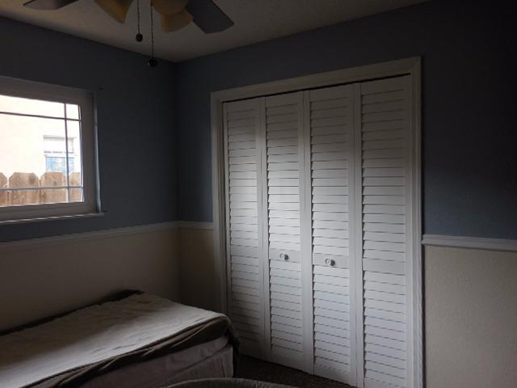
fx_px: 418
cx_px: 258
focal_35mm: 28
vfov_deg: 49.7
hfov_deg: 63.4
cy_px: 194
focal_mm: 5
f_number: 3.5
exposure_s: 1/40
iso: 125
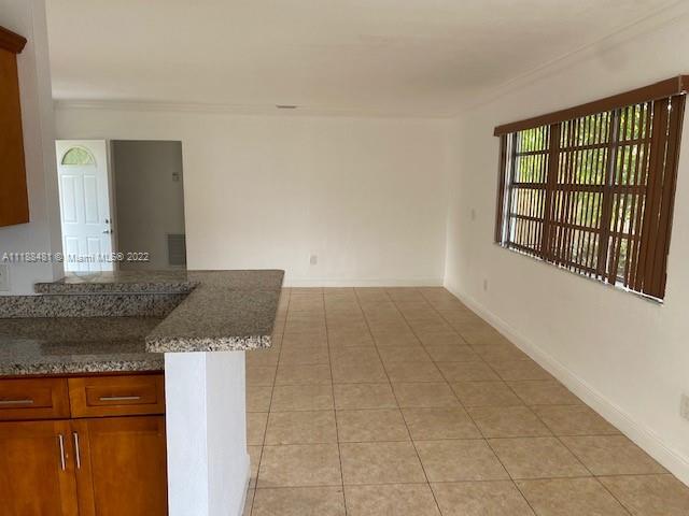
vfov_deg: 53.1
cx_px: 344
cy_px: 258
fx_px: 518
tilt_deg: -8.0
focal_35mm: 26
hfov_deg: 67.3
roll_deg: -0.7
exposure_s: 1/121
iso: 80
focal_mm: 4.25
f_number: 1.8
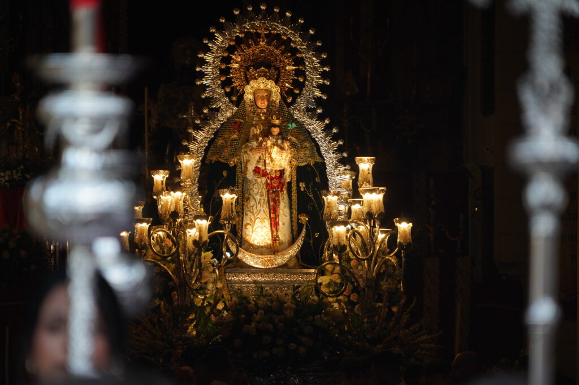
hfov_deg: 8.6
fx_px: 3857
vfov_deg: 5.7
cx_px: 290
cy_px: 192
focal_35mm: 240
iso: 1250
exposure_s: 1/200
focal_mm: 240
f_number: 6.3
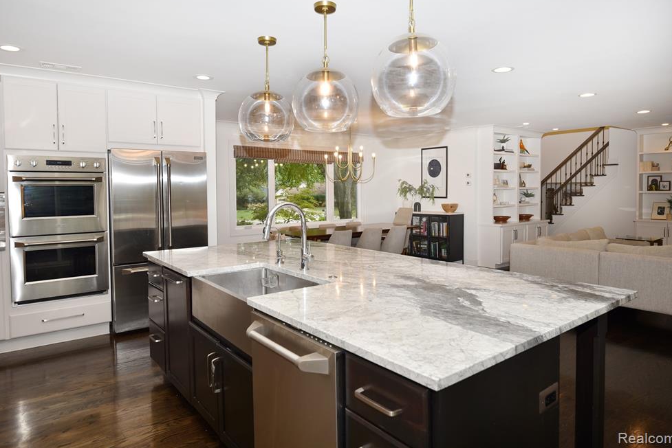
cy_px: 215
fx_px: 411
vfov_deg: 57.2
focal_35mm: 22
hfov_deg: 78.6
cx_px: 336
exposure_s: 1/60
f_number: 6.3
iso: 125
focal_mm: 21
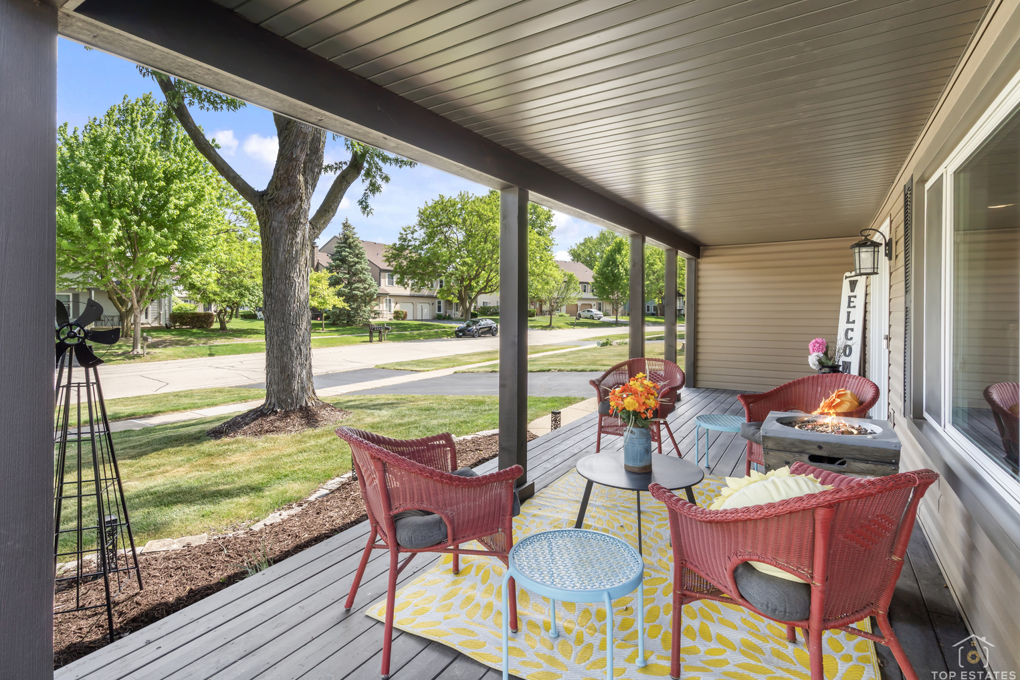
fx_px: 482
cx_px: 496
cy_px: 338
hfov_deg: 93.3
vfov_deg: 70.4
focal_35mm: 17
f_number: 10
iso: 200
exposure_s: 1/30
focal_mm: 16
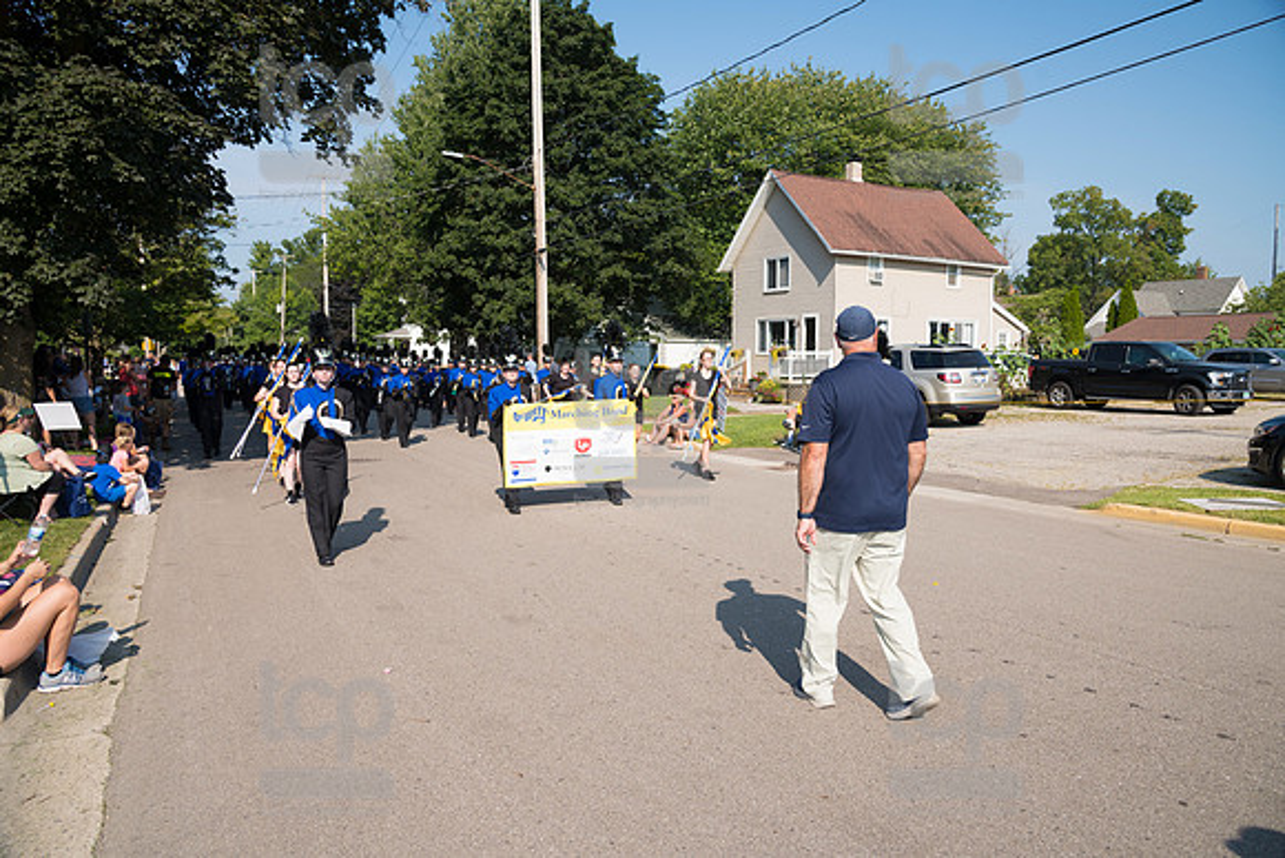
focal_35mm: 24
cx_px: 642
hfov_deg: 73.7
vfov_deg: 53.2
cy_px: 429
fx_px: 857
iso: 320
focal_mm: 24
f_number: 6.3
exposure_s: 1/800
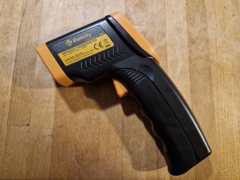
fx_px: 159
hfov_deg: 73.9
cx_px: 120
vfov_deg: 58.9
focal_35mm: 23
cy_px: 90
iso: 800
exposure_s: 1/25
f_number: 1.8
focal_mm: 5.4
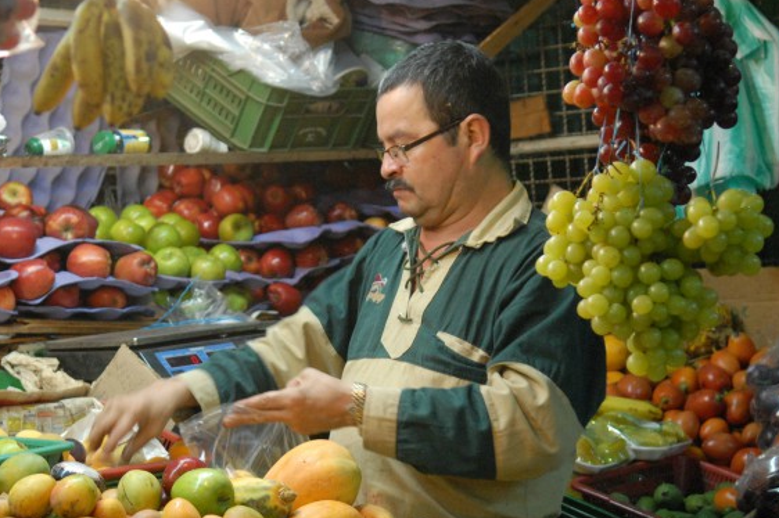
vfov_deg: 14.9
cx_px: 279
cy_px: 312
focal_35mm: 92
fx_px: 1987
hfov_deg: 22.1
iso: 800
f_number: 2.8
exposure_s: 1/50
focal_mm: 35
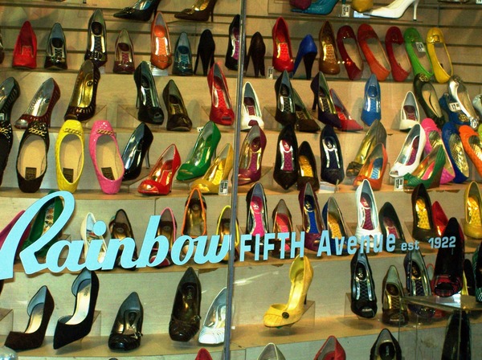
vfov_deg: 14.5
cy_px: 180
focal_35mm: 102
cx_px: 241
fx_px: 1418
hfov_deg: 19.3
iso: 160
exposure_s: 1/100
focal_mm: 16.8
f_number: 4.6
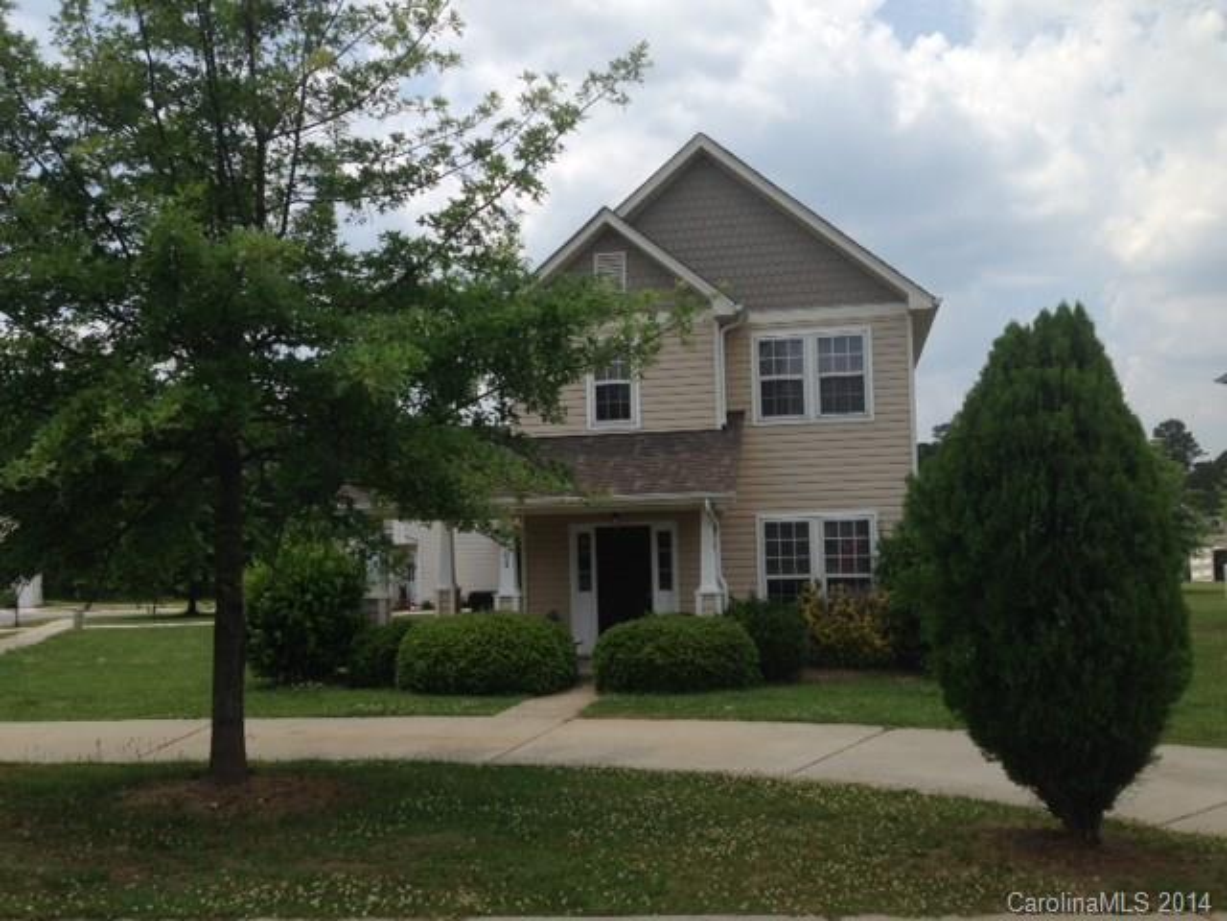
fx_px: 1170
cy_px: 460
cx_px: 614
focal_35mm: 33
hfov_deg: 55.4
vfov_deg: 42.9
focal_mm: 4.12
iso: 50
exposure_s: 1/2008
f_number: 2.4
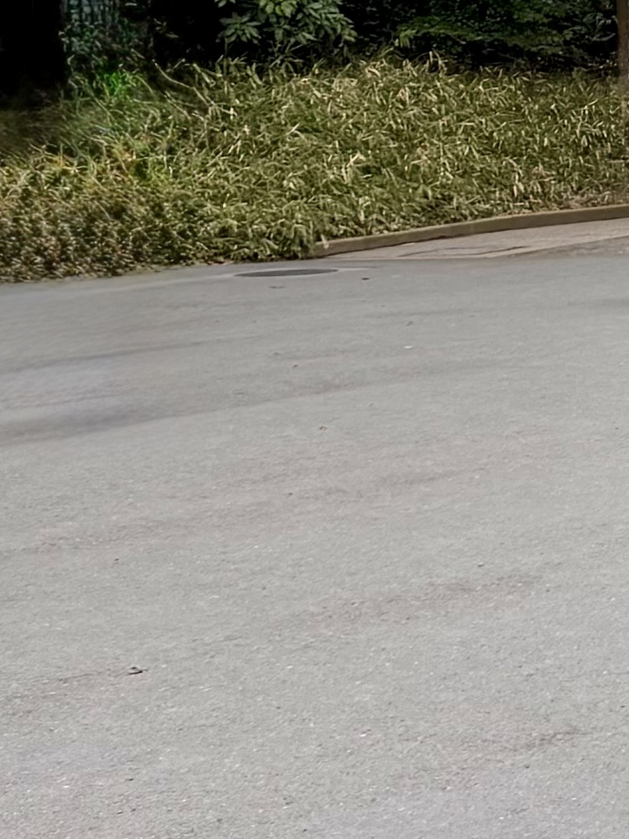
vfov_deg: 16.9
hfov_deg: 11.7
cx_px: 1243
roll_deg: +0.7
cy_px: 16
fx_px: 2762
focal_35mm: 114
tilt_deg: -1.5
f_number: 1.78
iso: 80
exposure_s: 1/180
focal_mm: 6.76
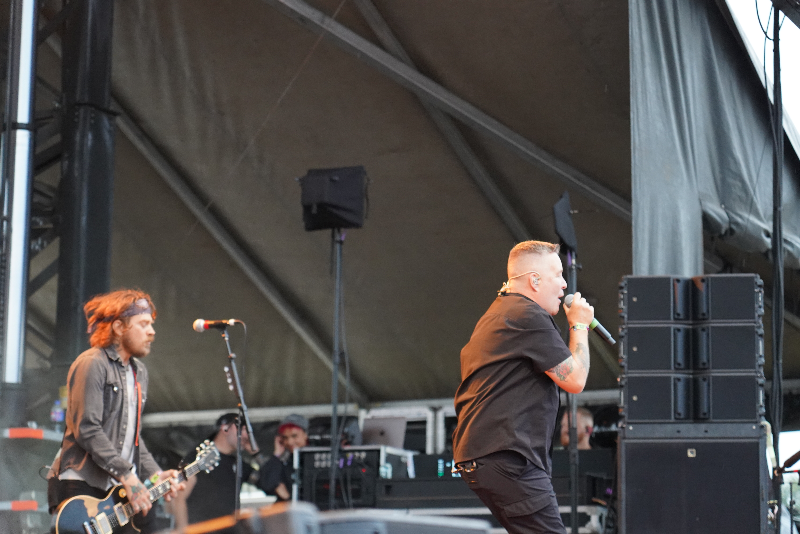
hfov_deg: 19.5
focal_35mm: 105
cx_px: 400
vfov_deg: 13.0
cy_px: 267
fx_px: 2333
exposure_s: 1/160
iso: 4000
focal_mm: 105
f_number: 4
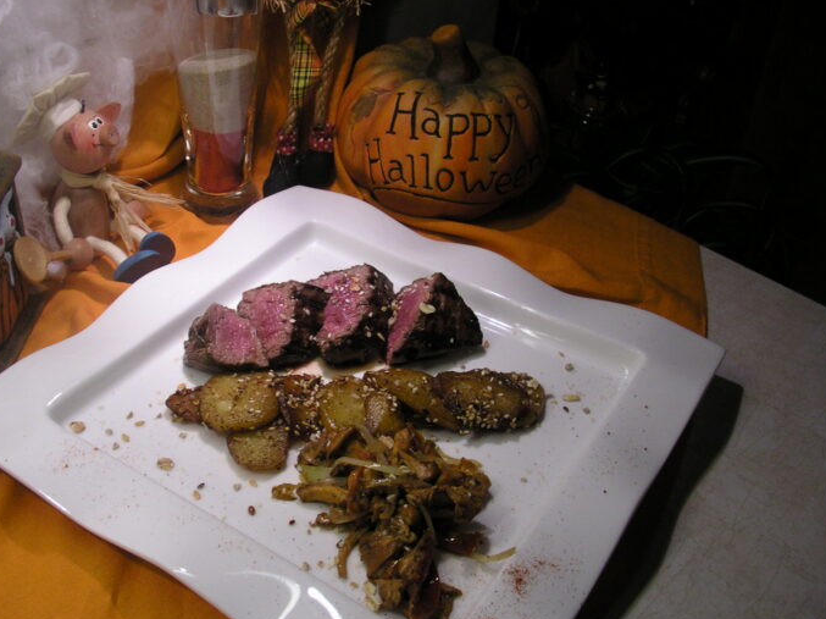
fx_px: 1002
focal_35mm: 42
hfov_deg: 44.8
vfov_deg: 34.3
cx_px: 375
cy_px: 330
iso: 100
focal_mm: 5.6
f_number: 2.7
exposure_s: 1/42.9
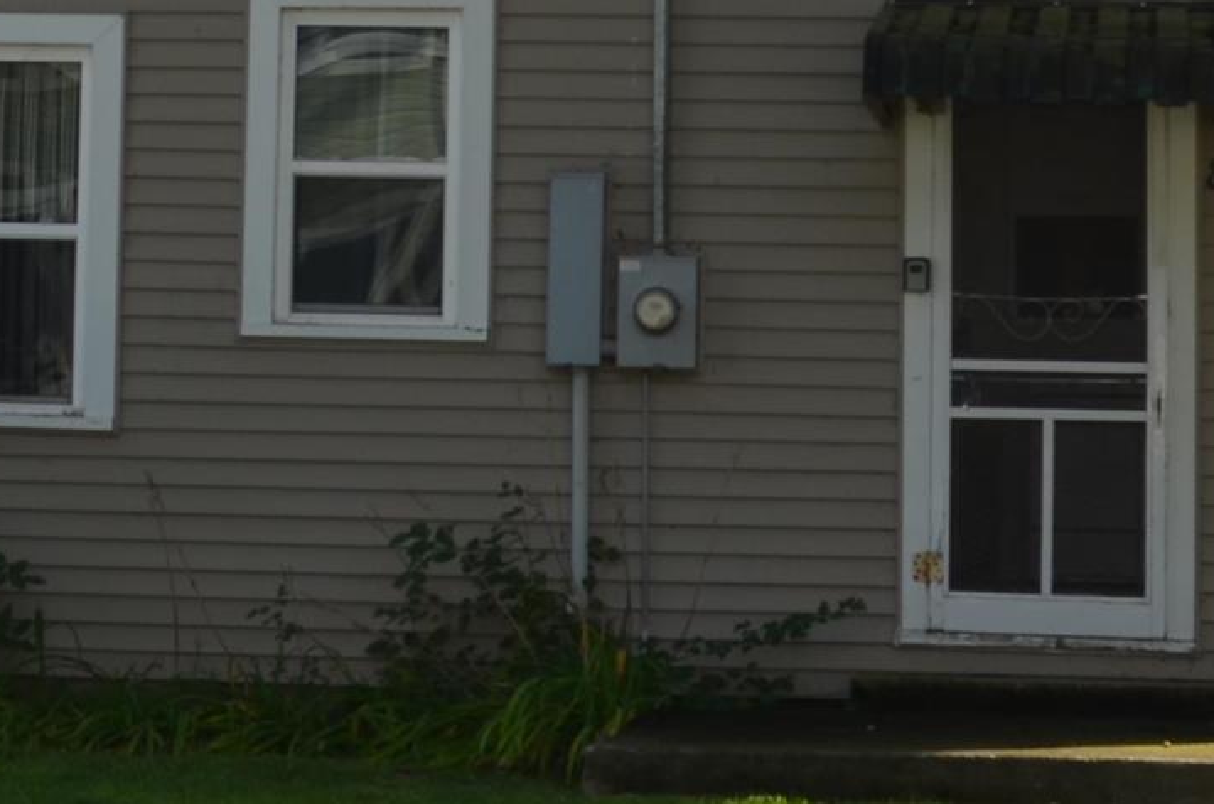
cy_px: -42
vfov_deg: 10.6
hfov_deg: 16.0
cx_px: 302
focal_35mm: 128
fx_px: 4308
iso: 100
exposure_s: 1/200
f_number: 6.3
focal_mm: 20
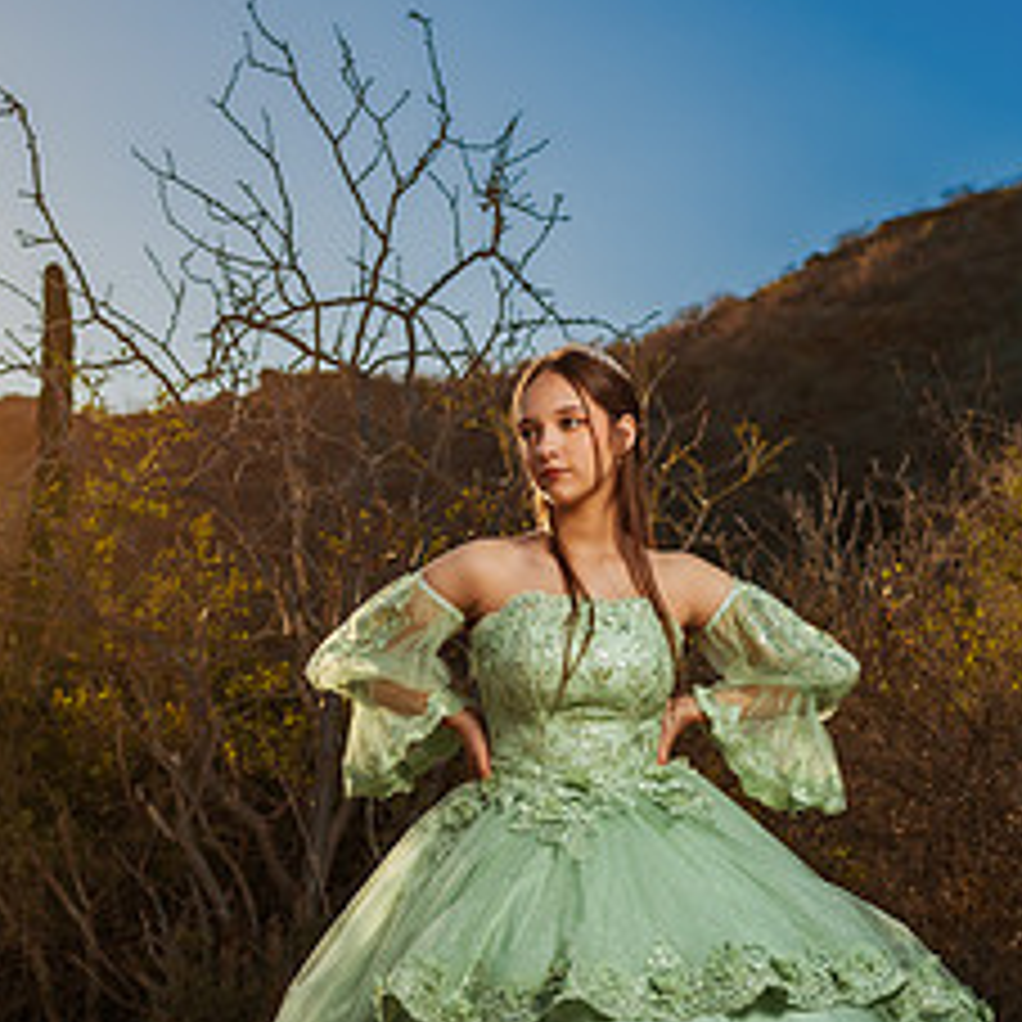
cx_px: 329
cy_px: 849
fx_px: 2539
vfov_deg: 22.4
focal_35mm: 76
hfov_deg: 22.7
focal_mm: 35
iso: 320
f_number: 4
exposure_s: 1/5000
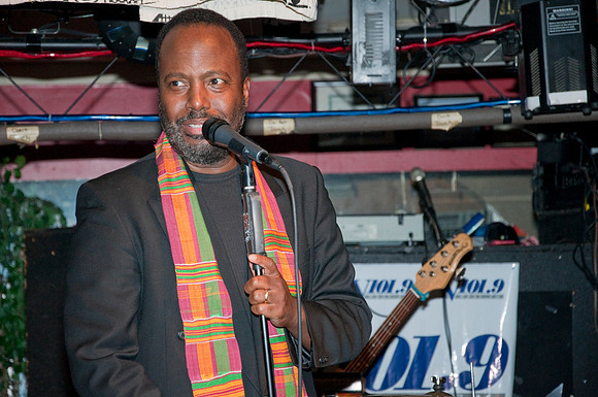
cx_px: 299
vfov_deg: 10.1
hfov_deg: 15.2
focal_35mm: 135
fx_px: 2239
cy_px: 198
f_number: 5.6
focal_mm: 90
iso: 800
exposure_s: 1/60
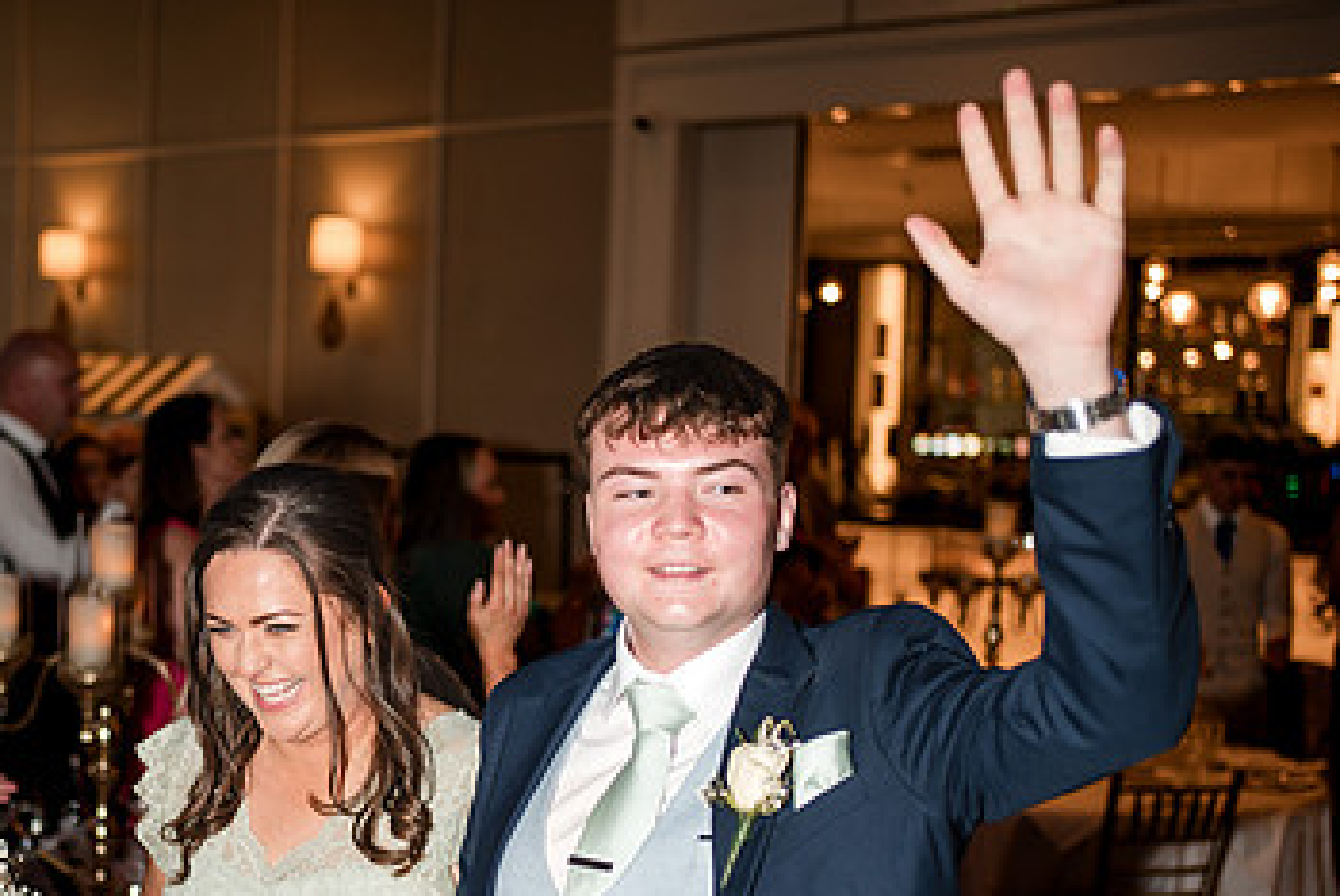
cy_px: 607
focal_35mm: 58
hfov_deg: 33.8
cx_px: 356
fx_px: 2161
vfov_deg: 23.3
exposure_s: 1/200
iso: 200
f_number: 1.8
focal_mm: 35
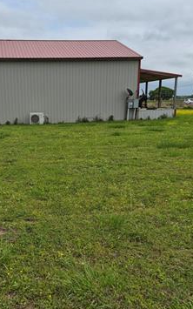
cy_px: 159
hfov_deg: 37.4
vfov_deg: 58.1
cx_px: 48
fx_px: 278
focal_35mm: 33
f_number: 1.8
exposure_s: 1/7696
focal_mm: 5.4
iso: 64
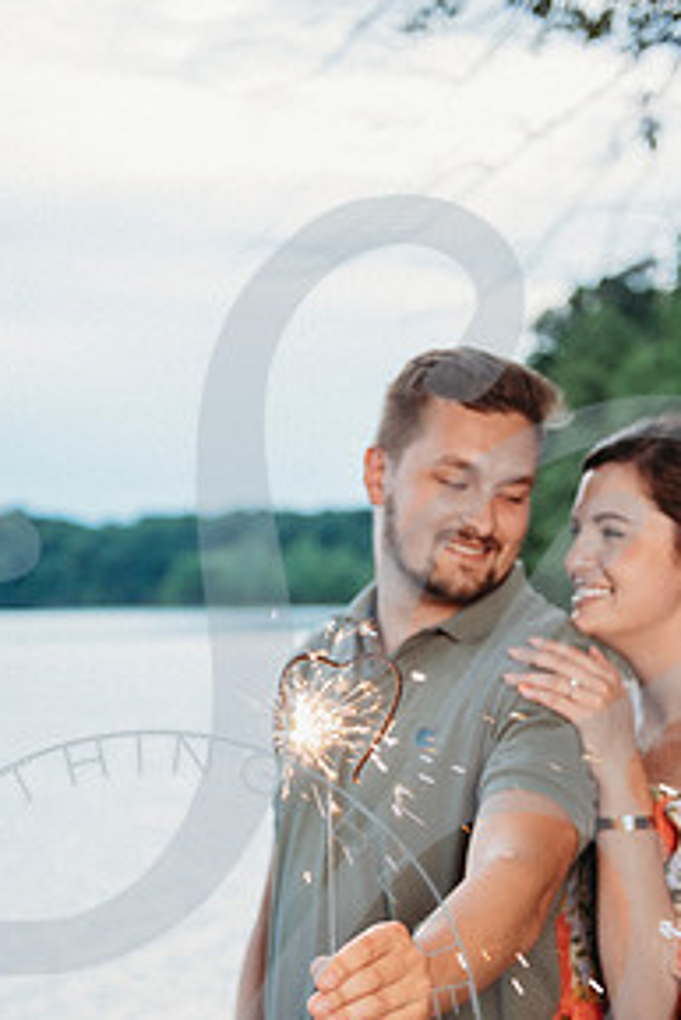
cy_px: 791
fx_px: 1984
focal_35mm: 70
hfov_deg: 19.5
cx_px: 314
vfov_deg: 28.3
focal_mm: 45
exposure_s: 1/160
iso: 400
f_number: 2.8
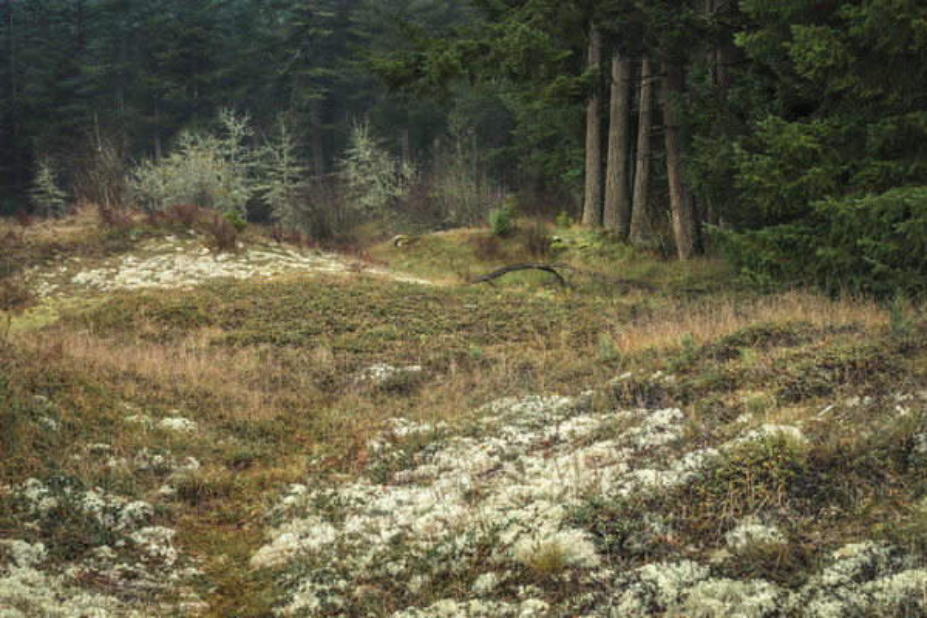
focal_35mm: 50
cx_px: 464
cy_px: 309
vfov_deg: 27.0
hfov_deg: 39.6
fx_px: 1287
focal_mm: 50
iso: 200
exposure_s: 1/15
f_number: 10
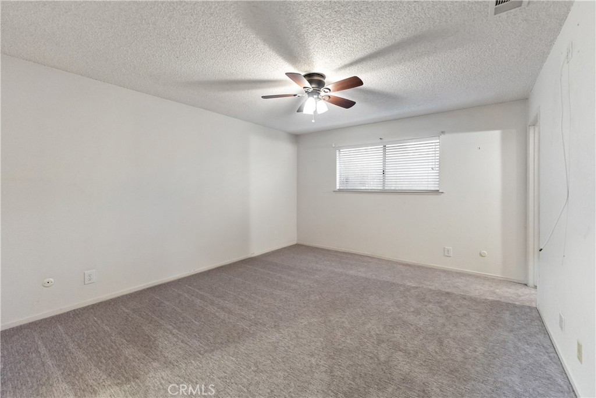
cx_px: 298
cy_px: 199
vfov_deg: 78.9
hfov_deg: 101.9
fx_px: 242
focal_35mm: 15
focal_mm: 14.6
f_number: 2.8
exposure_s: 1/160
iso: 2500
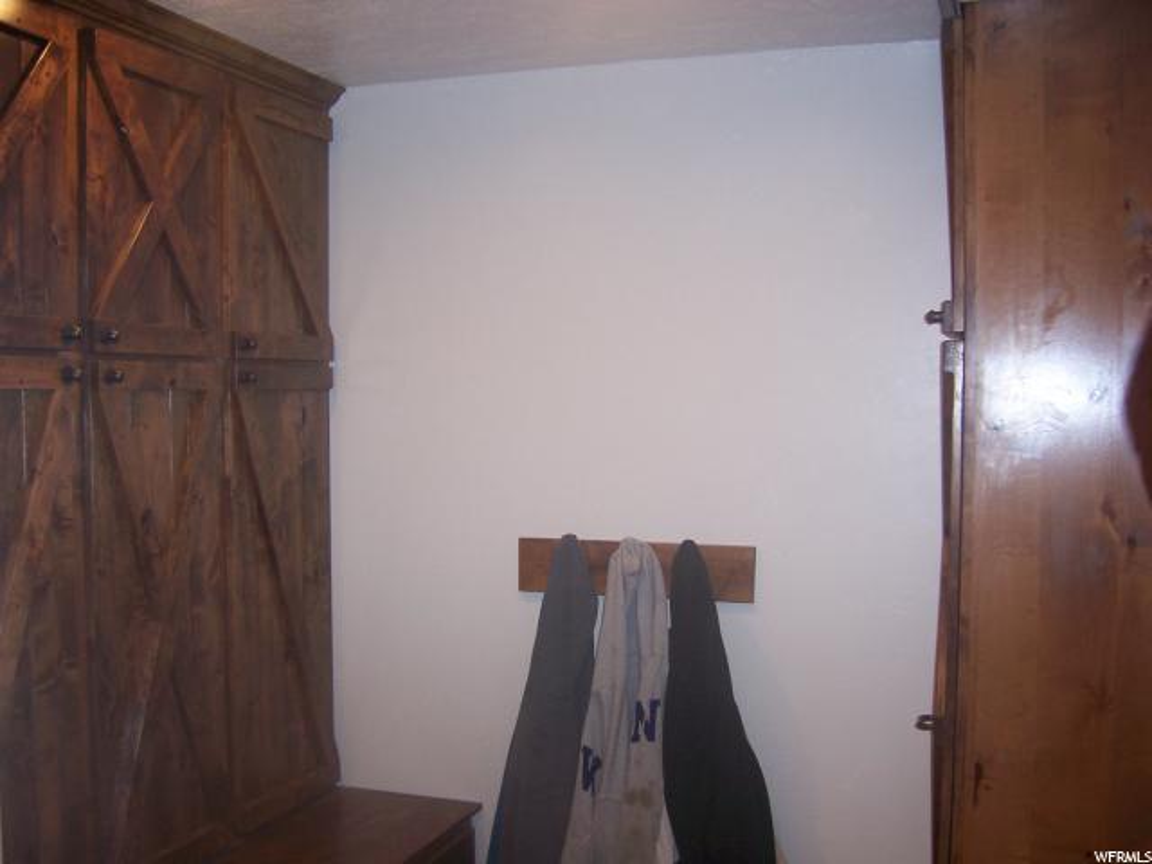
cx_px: 576
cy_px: 432
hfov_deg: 51.4
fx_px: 1198
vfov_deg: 39.7
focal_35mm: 36
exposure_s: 1/60
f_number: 2.8
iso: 125
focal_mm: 6.2
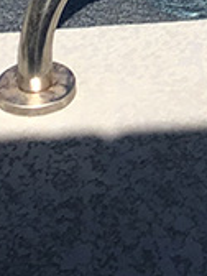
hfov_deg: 7.3
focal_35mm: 202
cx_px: 274
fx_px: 1611
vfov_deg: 8.4
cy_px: -524
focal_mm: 3.99
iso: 20
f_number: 1.8
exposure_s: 1/2667
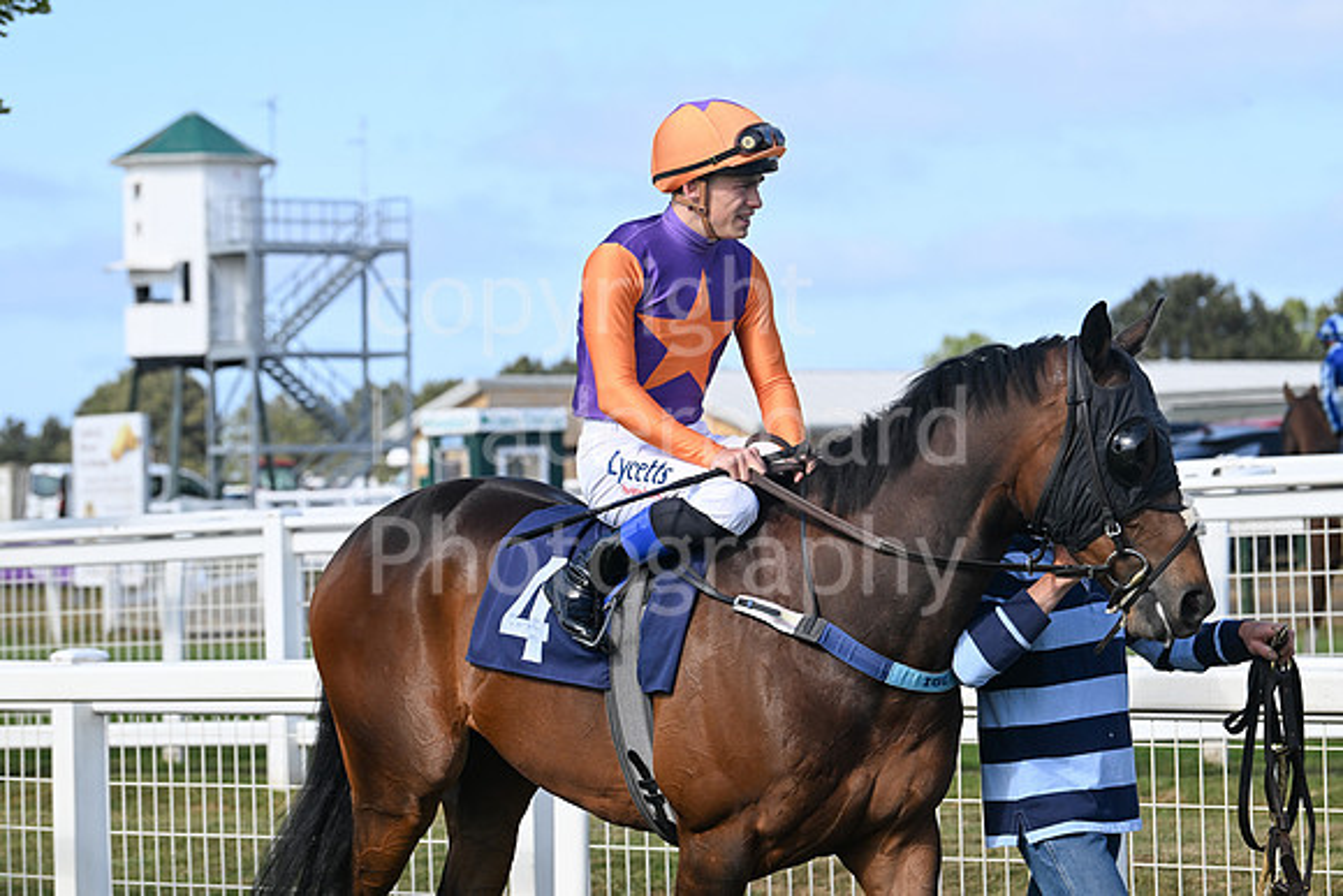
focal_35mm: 130
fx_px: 4851
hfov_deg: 15.8
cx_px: 672
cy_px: 448
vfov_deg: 10.6
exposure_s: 1/1000
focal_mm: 130
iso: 400
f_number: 6.3
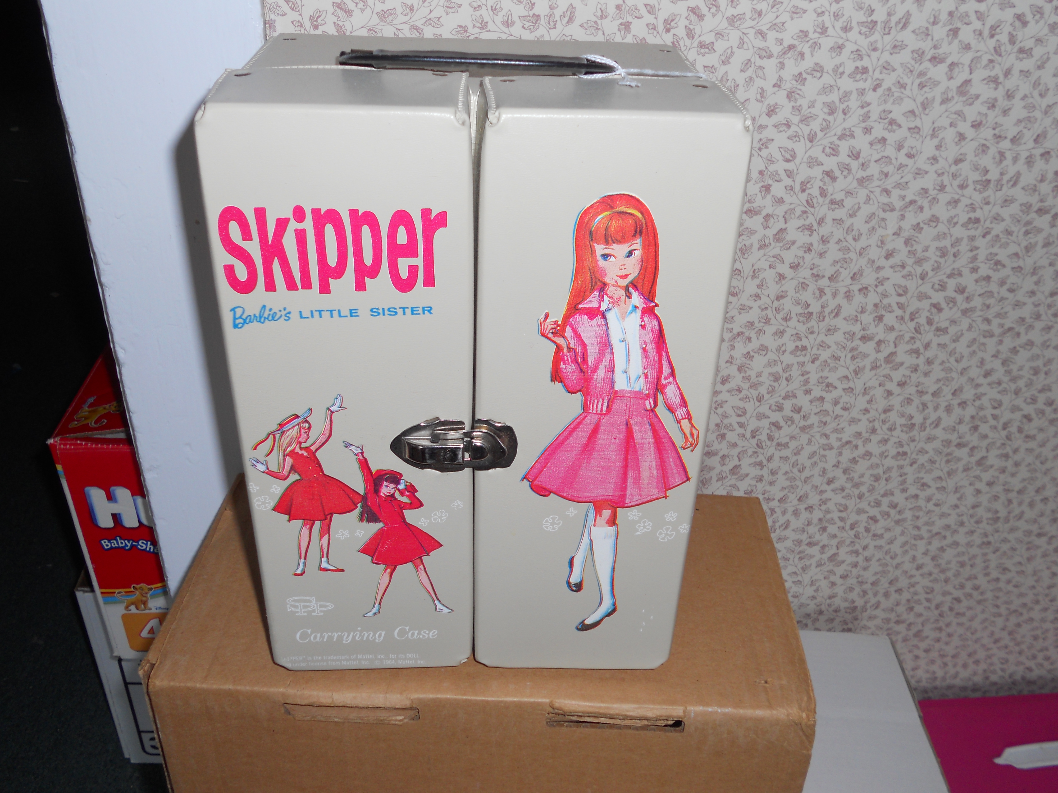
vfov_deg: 44.2
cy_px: 396
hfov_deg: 56.8
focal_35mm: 32
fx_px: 978
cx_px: 529
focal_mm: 5.8
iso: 80
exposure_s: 1/25
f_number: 3.5
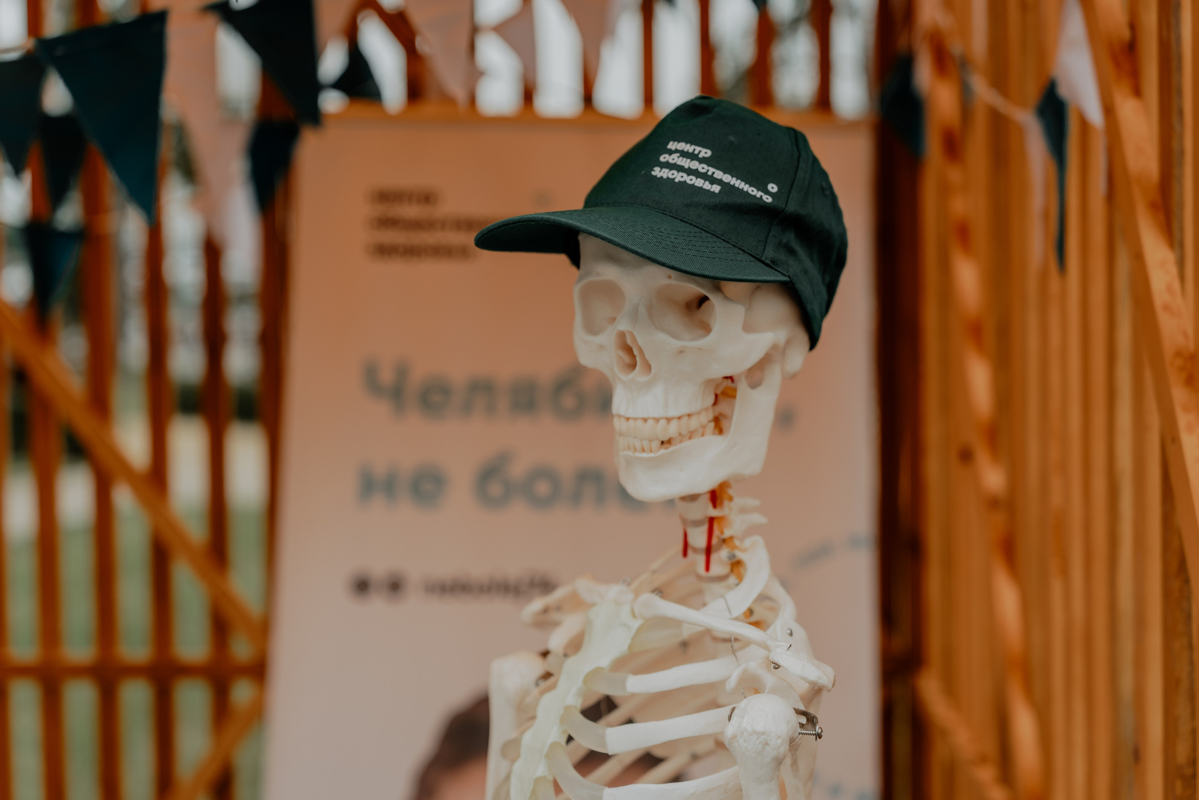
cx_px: 600
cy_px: 400
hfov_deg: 37.5
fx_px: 1765
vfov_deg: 25.5
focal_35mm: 53
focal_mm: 53
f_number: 2.8
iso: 250
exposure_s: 1/1600
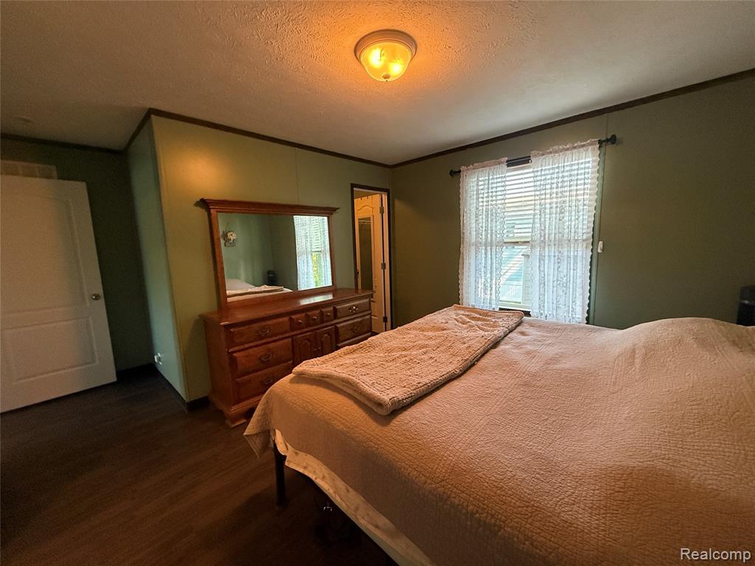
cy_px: 283
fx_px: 305
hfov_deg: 102.1
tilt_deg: -5.5
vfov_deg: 85.7
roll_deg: +1.6
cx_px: 378
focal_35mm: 14
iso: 640
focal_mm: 2.22
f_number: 2.2
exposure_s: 1/120
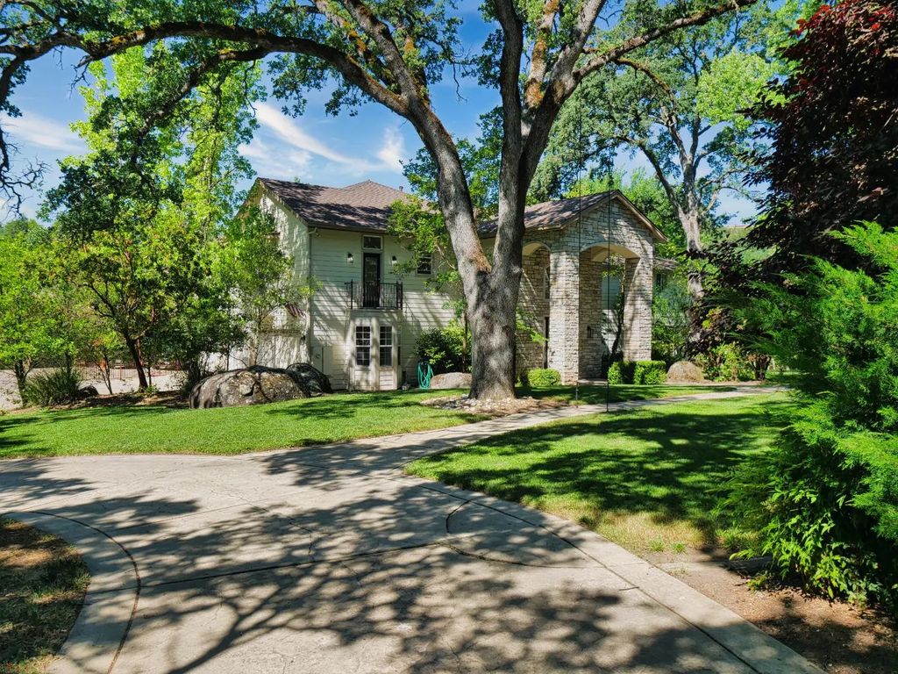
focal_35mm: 26
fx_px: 674
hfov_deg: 67.3
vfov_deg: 53.1
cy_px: 337
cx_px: 449
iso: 160
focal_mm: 13
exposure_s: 1/500
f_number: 5
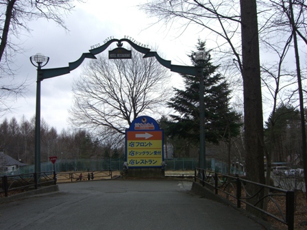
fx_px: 337
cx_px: 154
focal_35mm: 38
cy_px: 115
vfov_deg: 37.7
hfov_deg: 49.0
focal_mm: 7.9
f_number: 4
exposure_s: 1/640
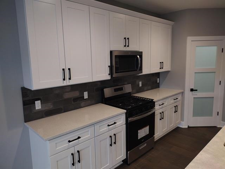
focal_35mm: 27
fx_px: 175
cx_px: 112
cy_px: 84
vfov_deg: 51.4
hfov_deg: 65.3
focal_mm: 4.71
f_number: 1.7
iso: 156
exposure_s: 1/60
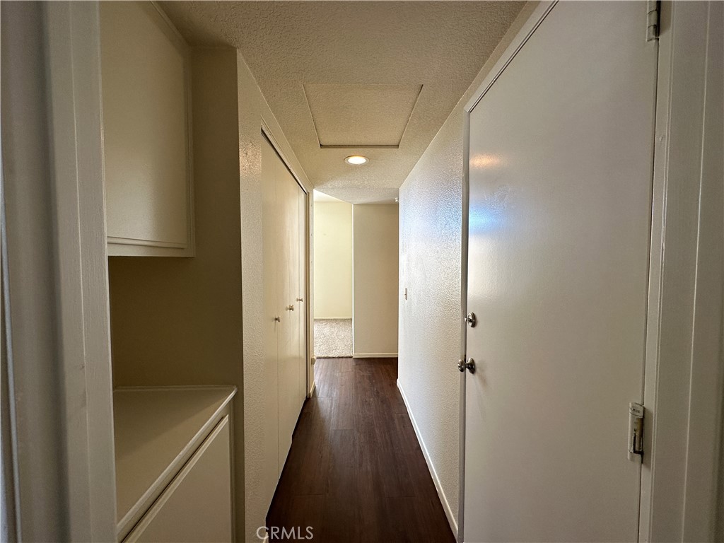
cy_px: 272
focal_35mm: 14
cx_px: 362
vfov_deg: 85.7
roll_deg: -0.4
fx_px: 293
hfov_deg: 102.1
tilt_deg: -2.6
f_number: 2.2
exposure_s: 1/120
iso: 80
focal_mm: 2.22
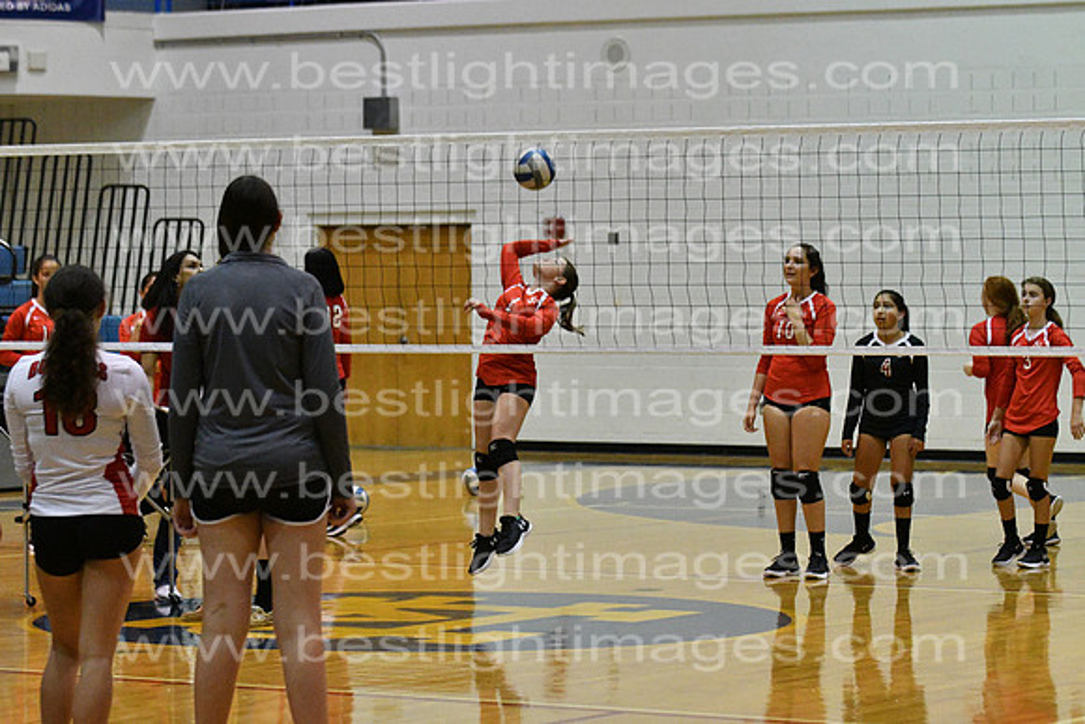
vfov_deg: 6.5
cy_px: 362
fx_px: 6330
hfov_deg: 9.8
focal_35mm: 210
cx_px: 542
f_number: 4
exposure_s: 1/640
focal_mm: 140
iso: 8000
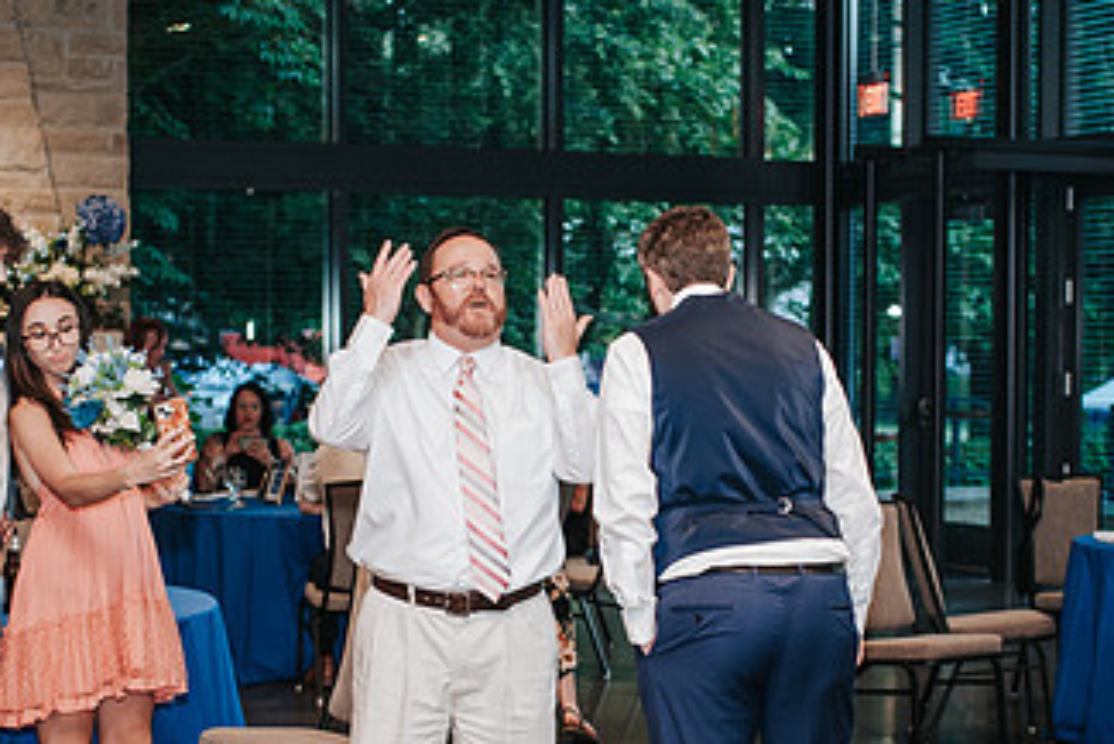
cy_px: 572
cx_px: 514
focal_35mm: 82
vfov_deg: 16.6
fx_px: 2538
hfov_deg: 24.7
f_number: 2.8
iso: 1000
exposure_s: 1/160
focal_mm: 35
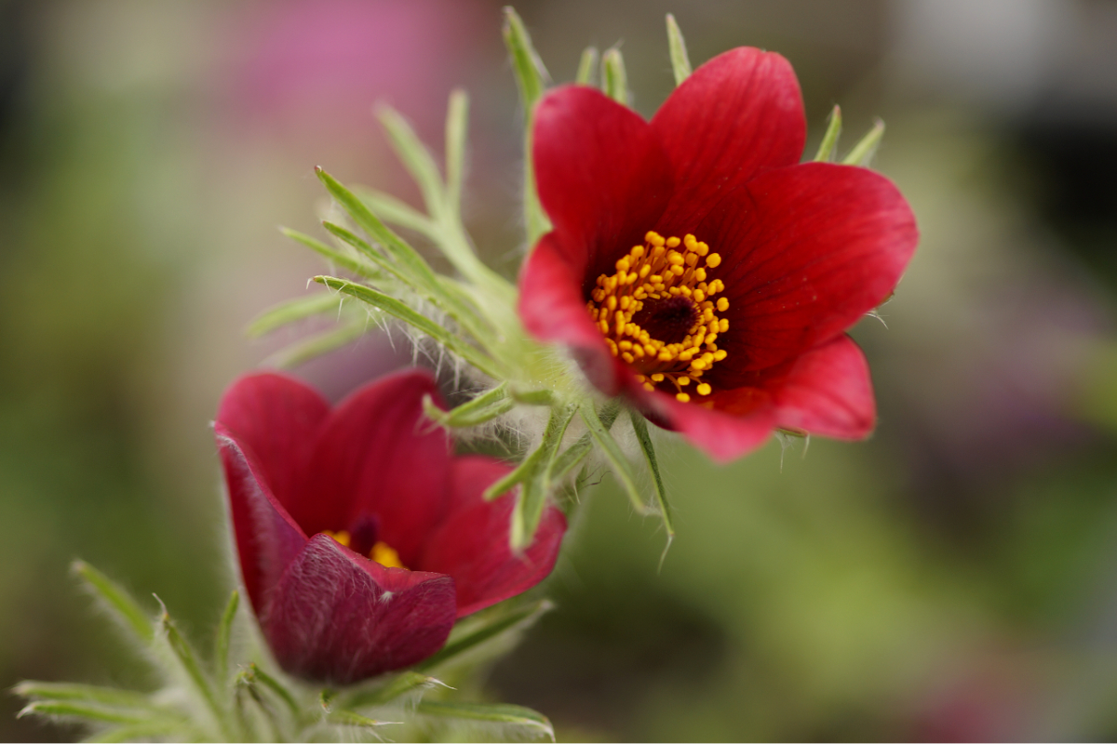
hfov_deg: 13.7
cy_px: 372
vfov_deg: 9.1
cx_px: 558
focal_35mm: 150
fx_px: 4654
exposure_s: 1/160
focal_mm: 100
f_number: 2.8
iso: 100
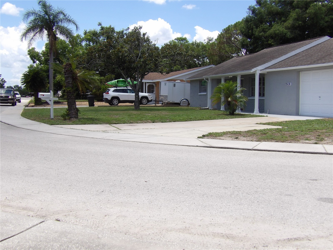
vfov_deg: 36.8
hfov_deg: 47.9
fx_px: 375
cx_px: 166
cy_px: 125
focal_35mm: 39
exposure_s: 1/801
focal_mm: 7
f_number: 3.7
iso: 100
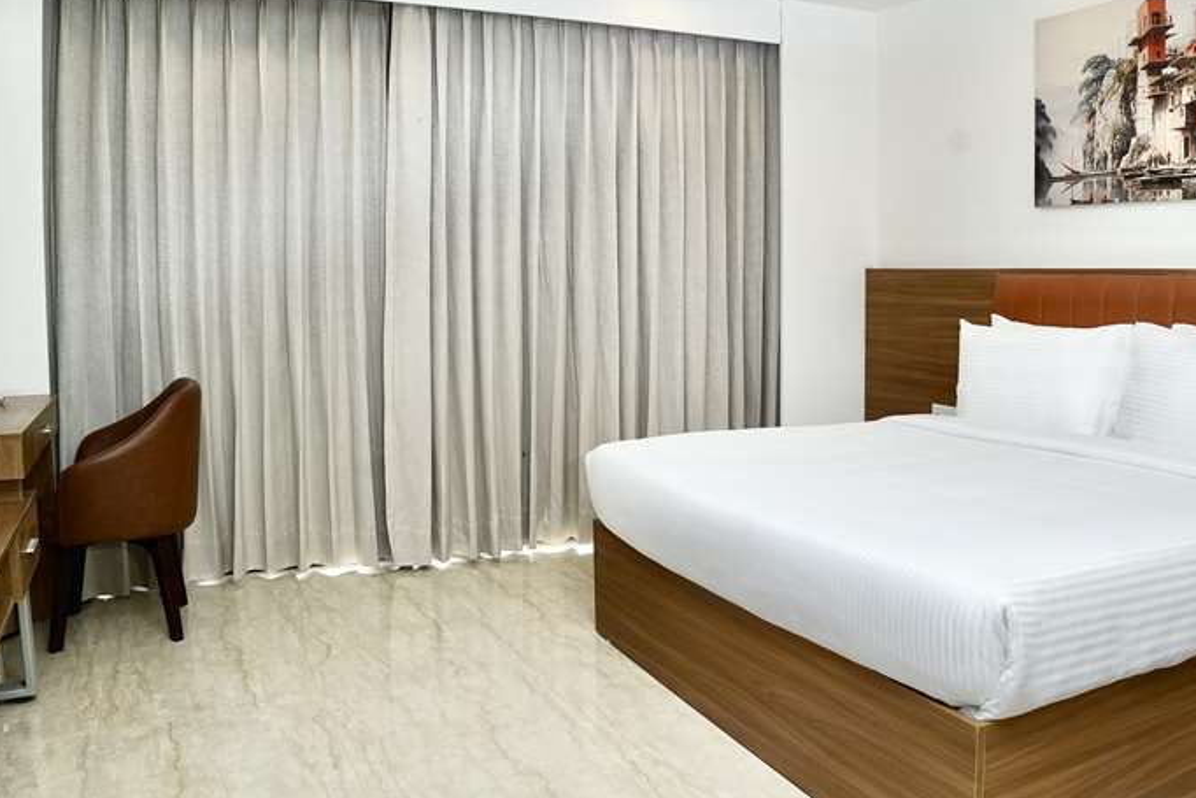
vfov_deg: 43.5
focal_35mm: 30
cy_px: 333
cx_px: 746
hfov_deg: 61.1
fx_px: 997
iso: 320
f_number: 7.1
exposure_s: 1/200
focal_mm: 20
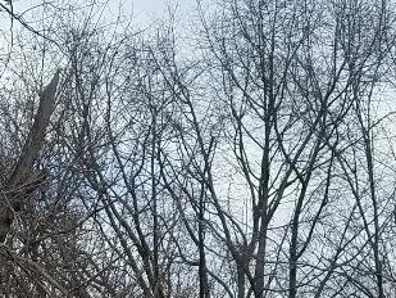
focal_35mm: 121
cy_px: 572
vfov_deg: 11.2
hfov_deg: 16.0
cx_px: 0
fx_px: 1385
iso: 50
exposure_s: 1/1512
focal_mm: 4.2
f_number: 1.7
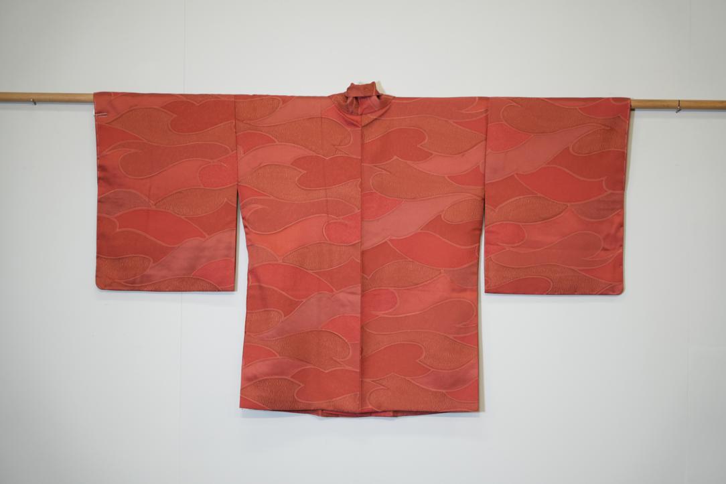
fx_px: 1553
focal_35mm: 77
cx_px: 363
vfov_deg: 17.7
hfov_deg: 26.3
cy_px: 242
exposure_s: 1/250
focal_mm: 77
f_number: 4
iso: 2000
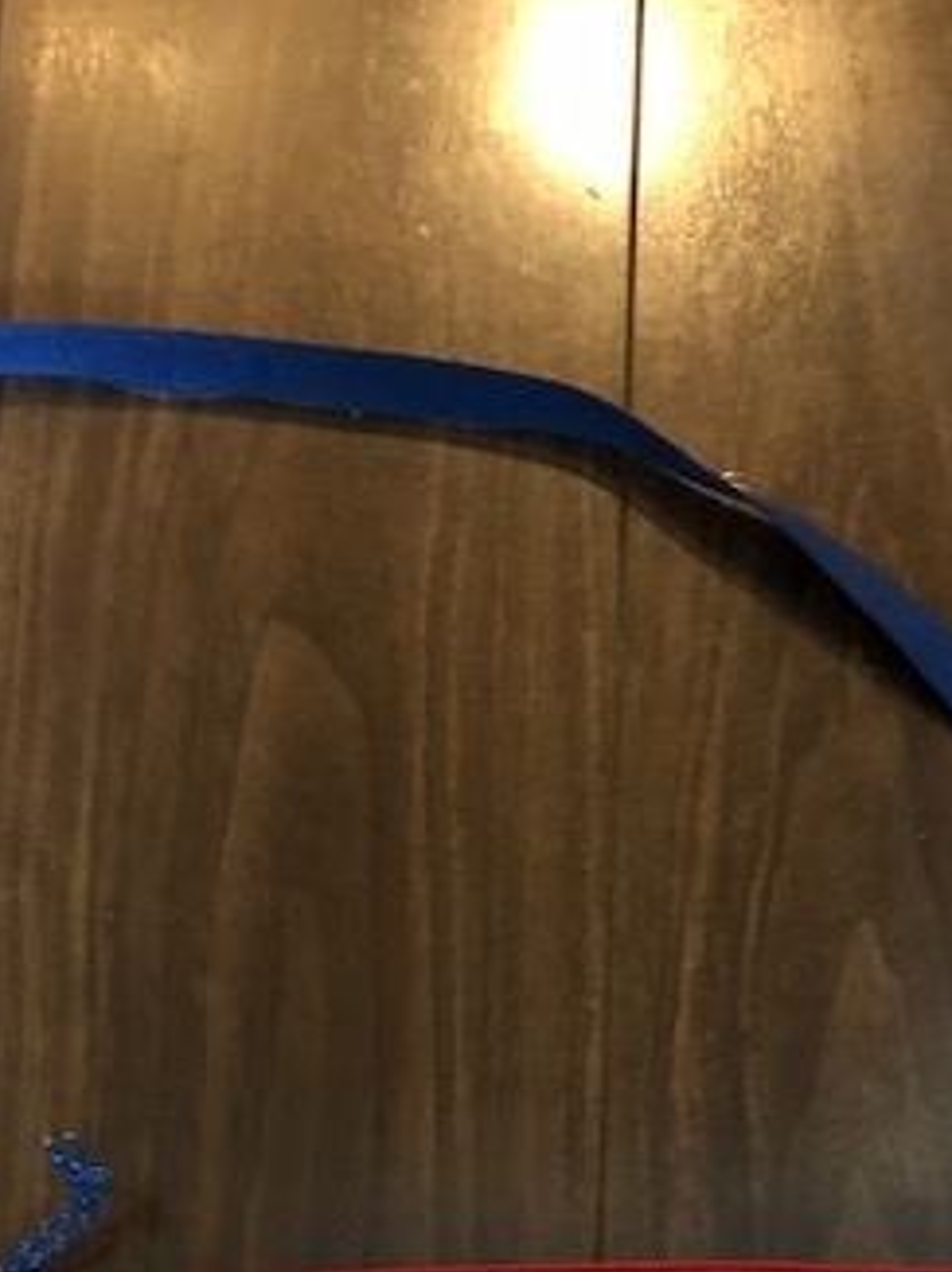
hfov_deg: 26.5
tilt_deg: -80.8
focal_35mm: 55
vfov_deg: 32.7
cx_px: 550
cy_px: 1213
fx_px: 2019
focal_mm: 3.99
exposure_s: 1/4
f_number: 1.8
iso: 160
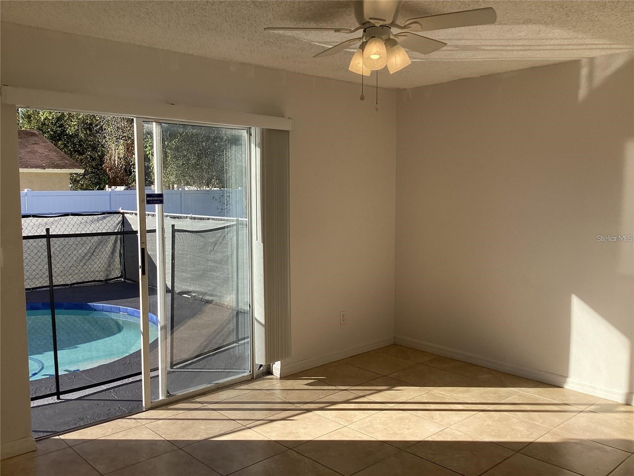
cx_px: 317
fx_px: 568
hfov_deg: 58.4
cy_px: 238
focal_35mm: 31
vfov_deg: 45.4
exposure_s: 1/595
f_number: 2.4
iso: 25
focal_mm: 3.3
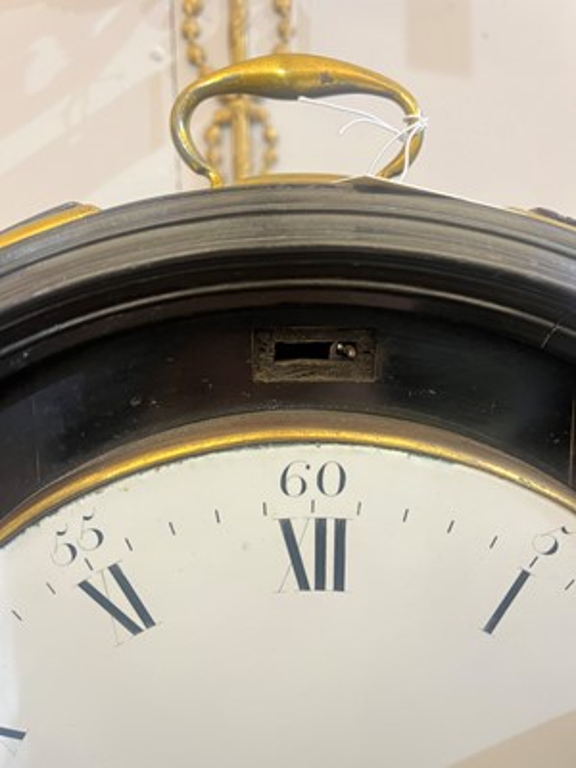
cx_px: 288
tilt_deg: -10.6
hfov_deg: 53.1
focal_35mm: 26
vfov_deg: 67.3
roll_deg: +0.5
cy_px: 384
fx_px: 577
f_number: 1.6
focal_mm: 5.1
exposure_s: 1/33
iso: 500
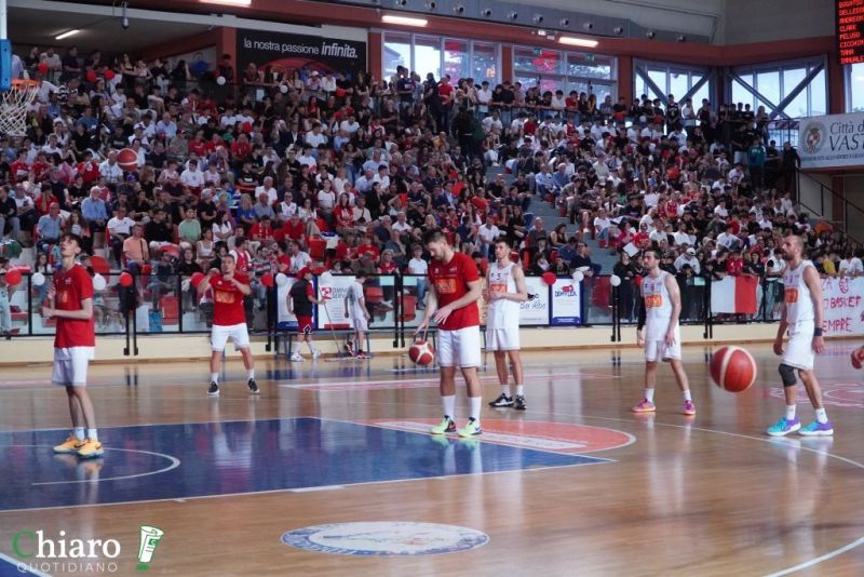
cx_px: 432
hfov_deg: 35.9
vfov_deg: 24.4
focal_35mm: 56
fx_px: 1332
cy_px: 288
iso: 5000
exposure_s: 1/320
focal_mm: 37
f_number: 8
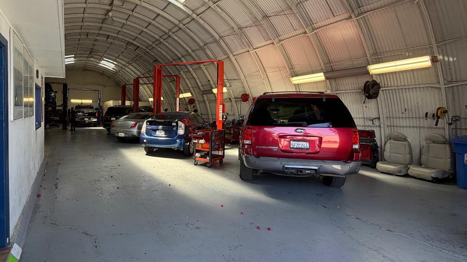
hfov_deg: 84.7
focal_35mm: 20
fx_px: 248
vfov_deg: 55.7
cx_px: 171
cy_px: 118
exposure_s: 1/121
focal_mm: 2.22
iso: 80
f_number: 2.2
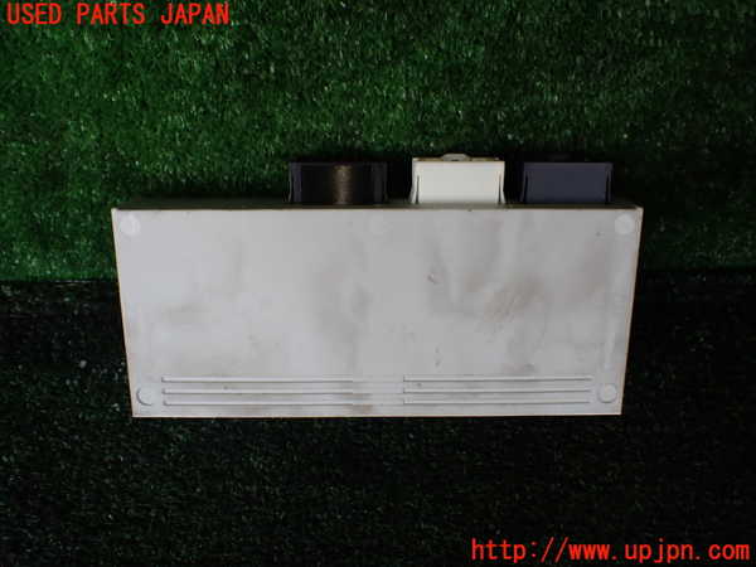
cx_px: 378
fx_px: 655
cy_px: 284
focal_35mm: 30
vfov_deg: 46.8
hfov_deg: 60.0
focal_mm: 5.4
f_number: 3.2
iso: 100
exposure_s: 1/125
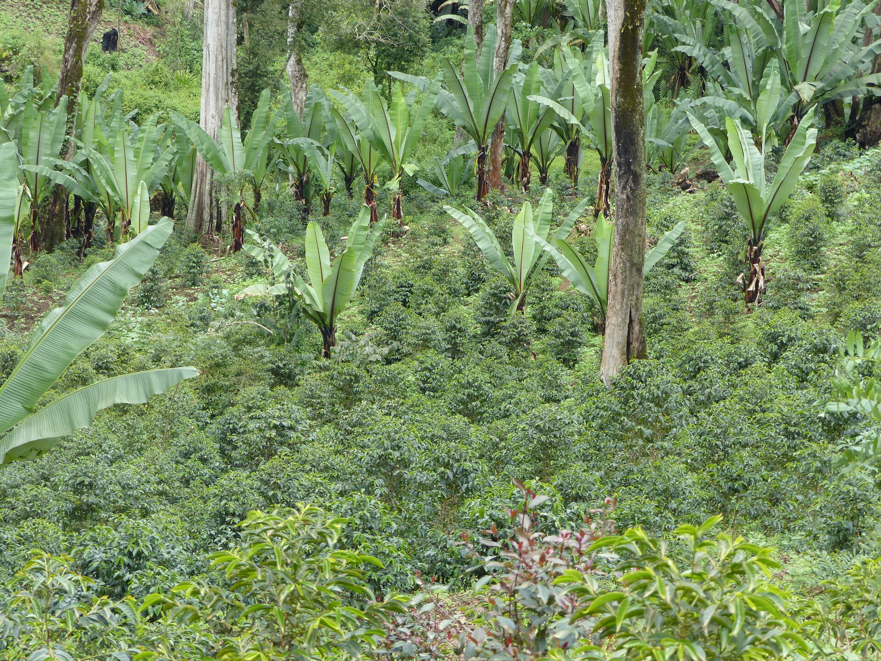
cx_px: 440
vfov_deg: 13.0
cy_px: 330
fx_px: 2901
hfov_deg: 17.3
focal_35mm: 114
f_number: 4
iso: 100
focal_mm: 20.5
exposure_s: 1/125
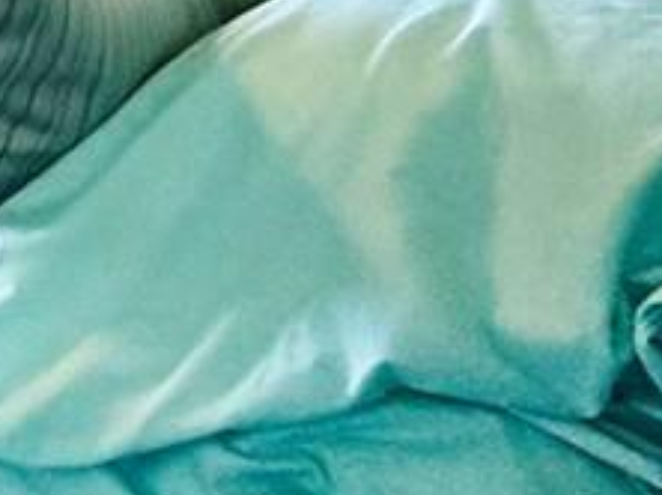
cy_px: -653
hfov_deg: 12.3
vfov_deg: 12.1
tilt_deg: +1.6
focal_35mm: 101
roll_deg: -0.2
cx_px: -1166
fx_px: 1929
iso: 250
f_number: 2.2
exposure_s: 1/99
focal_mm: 2.22
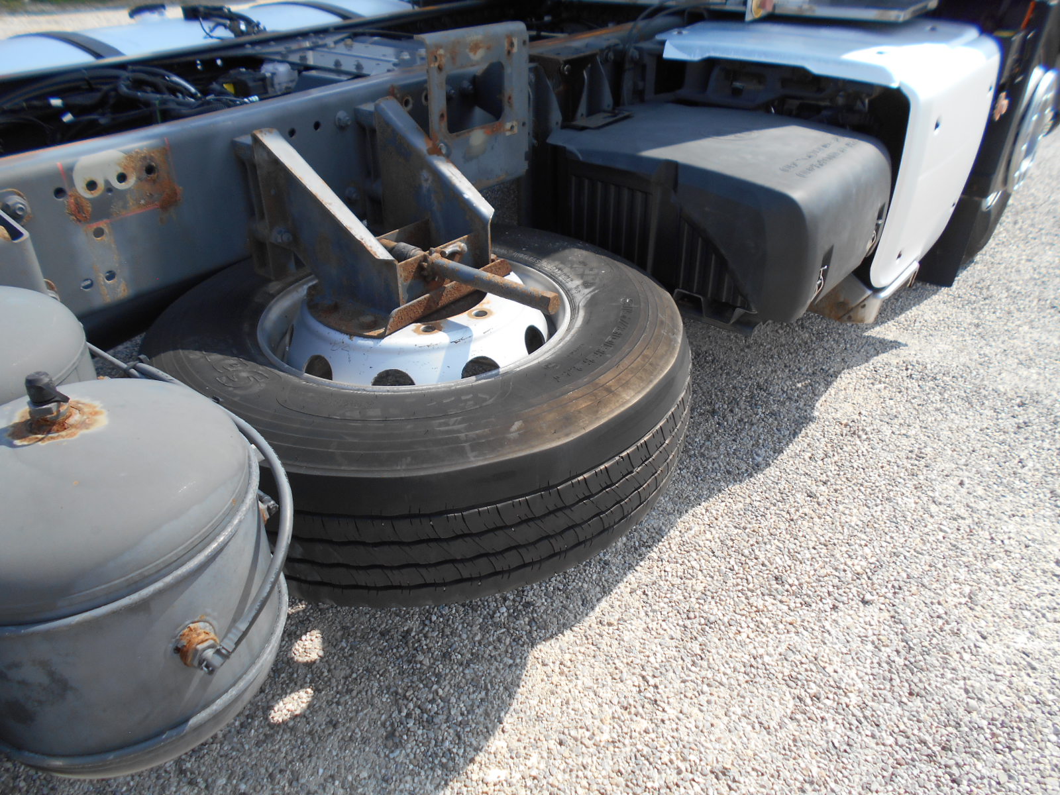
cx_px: 530
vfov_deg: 53.1
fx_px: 796
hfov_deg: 67.3
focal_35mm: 26
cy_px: 398
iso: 80
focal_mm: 4.6
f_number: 3.2
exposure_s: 1/500
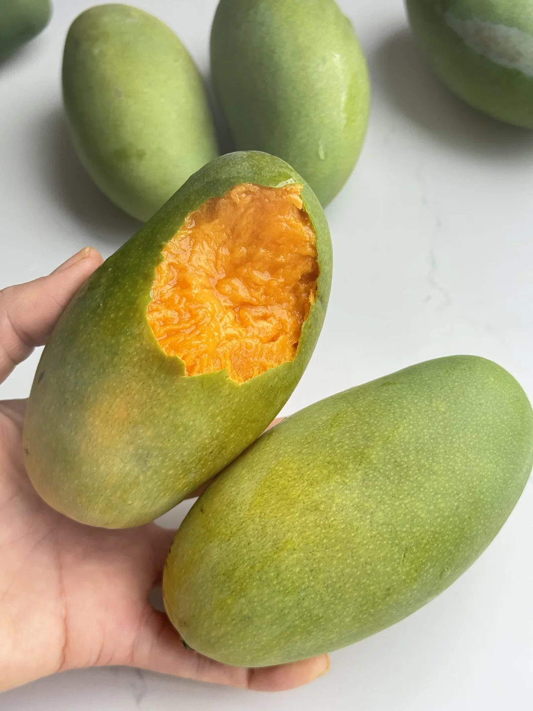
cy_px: 356
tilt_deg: -54.2
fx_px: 985
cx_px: 266
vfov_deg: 39.7
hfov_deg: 30.3
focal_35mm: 48
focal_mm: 6.76
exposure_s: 1/309
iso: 64
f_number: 1.78
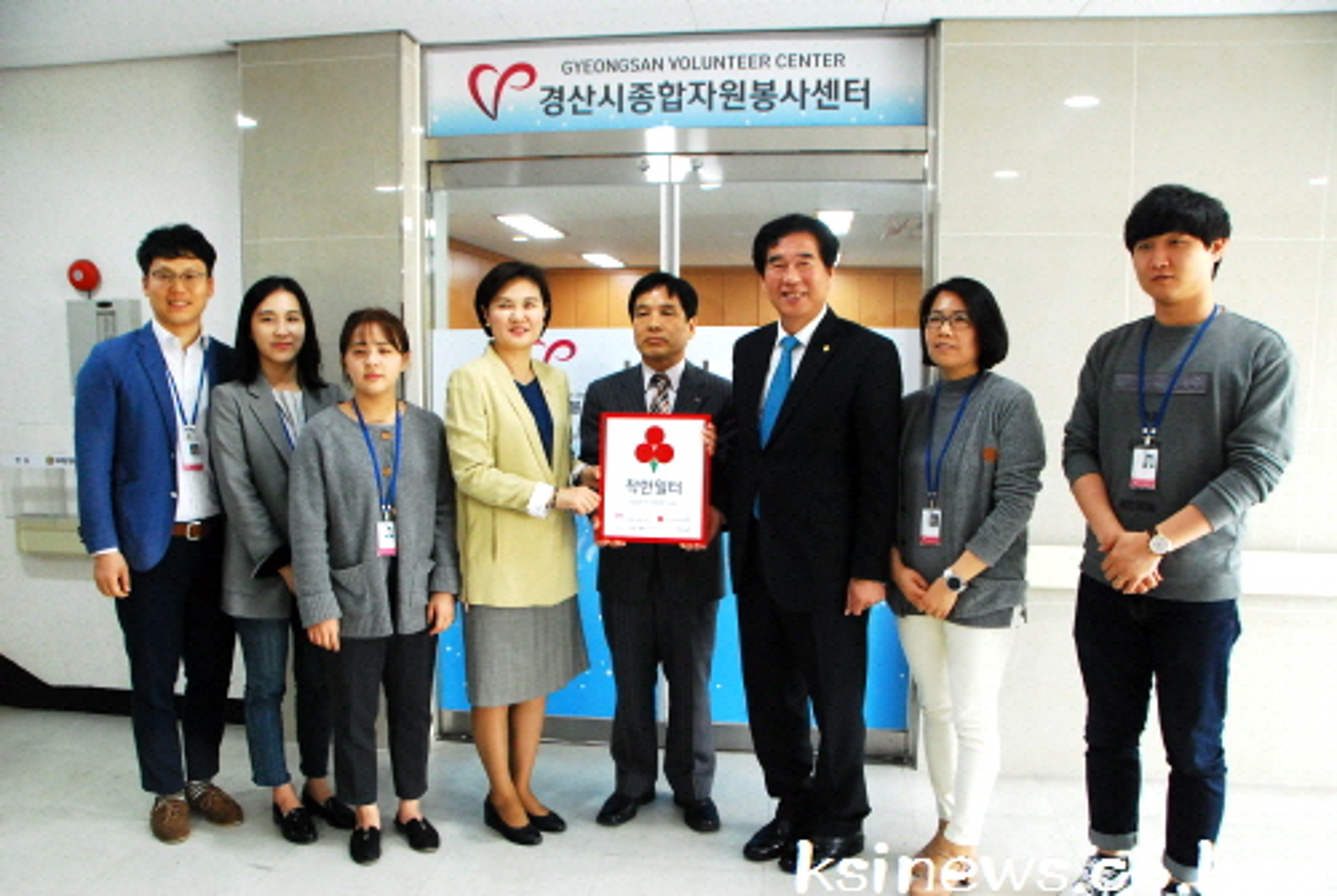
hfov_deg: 67.3
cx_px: 668
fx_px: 1004
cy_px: 448
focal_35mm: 27
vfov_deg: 48.1
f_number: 6.3
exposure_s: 1/100
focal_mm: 18
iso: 1600
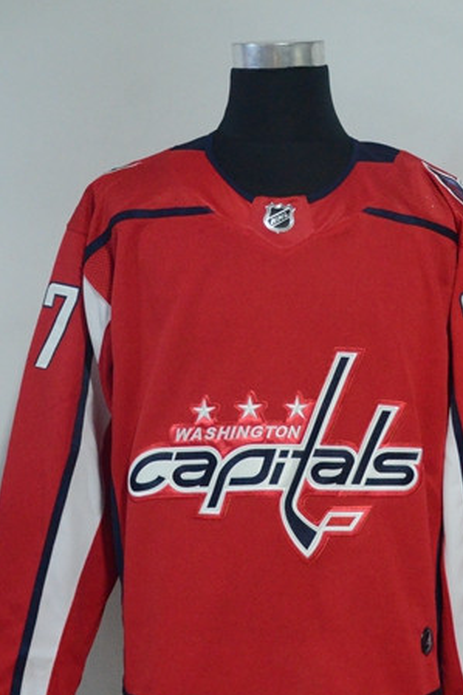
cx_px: 471
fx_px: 2162
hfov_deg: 12.1
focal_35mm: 112
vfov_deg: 18.3
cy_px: 409
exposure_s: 1/60
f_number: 4.5
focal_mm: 42
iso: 4000
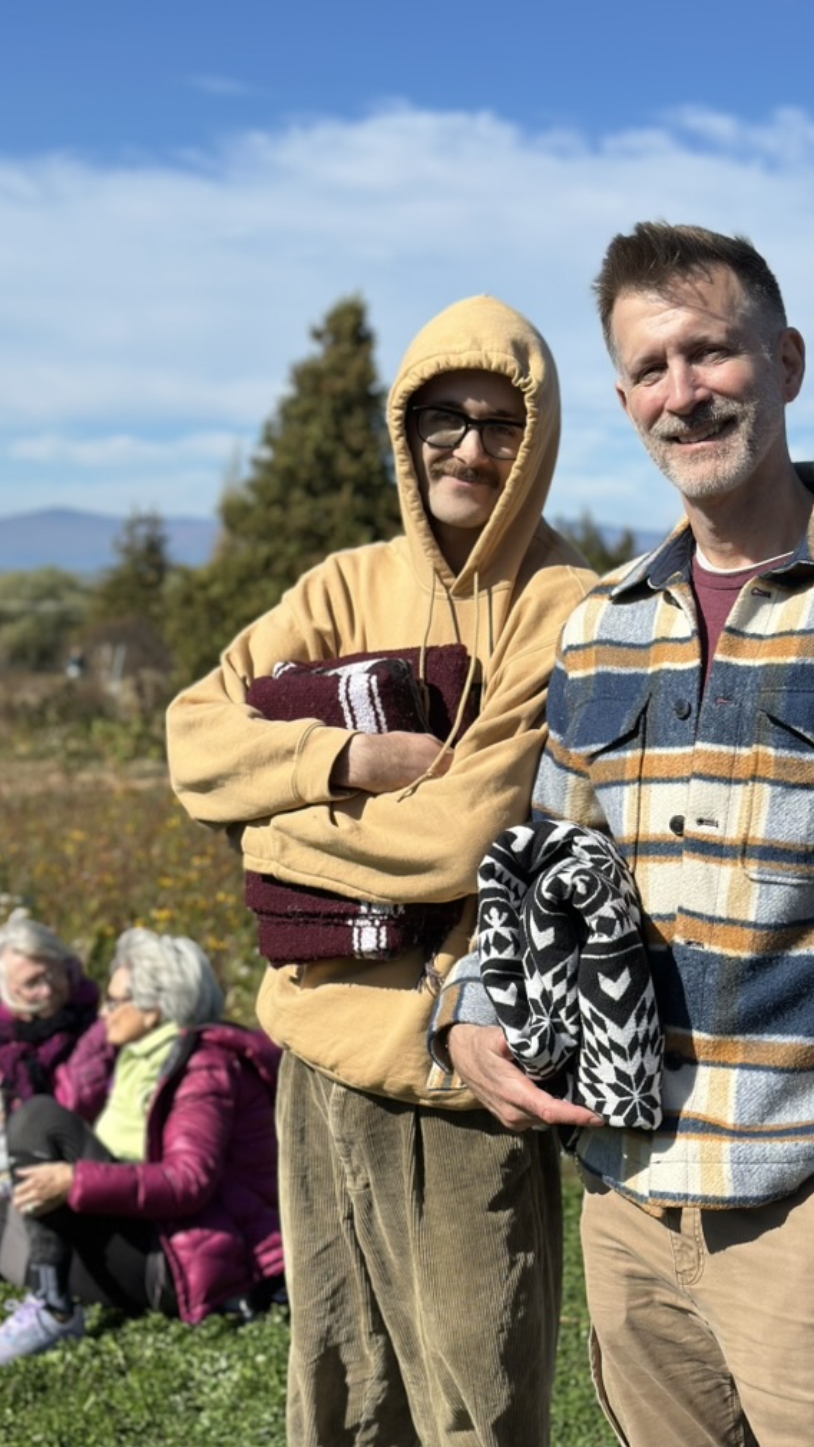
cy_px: 731
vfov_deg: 39.2
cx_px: 522
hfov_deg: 22.6
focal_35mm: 53
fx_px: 2034
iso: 100
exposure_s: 1/7092
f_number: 1.78
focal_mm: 6.86
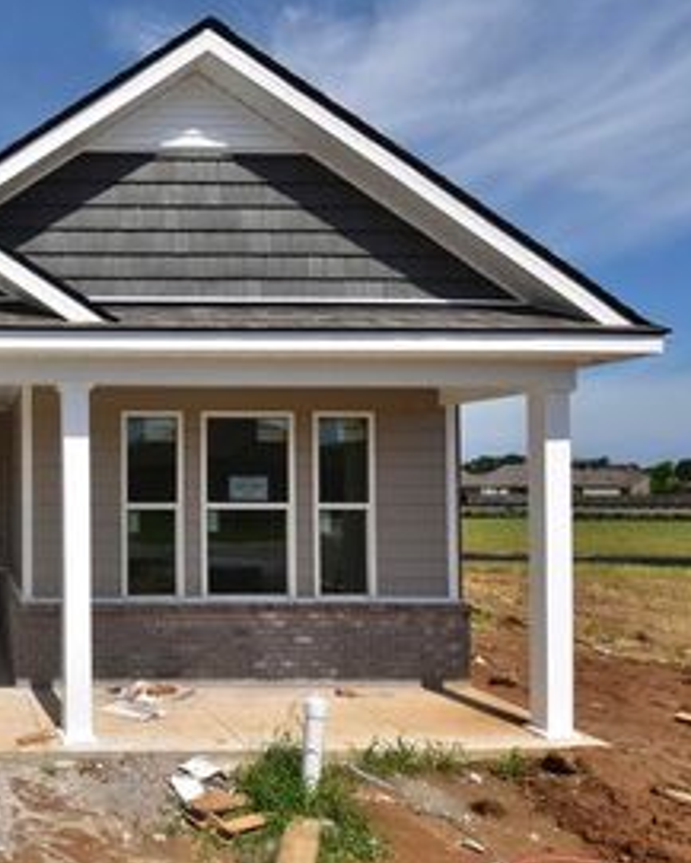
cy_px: 451
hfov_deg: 44.7
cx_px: -32
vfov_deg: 66.0
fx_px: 664
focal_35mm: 26
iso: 250
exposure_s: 1/500
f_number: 11
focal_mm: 10
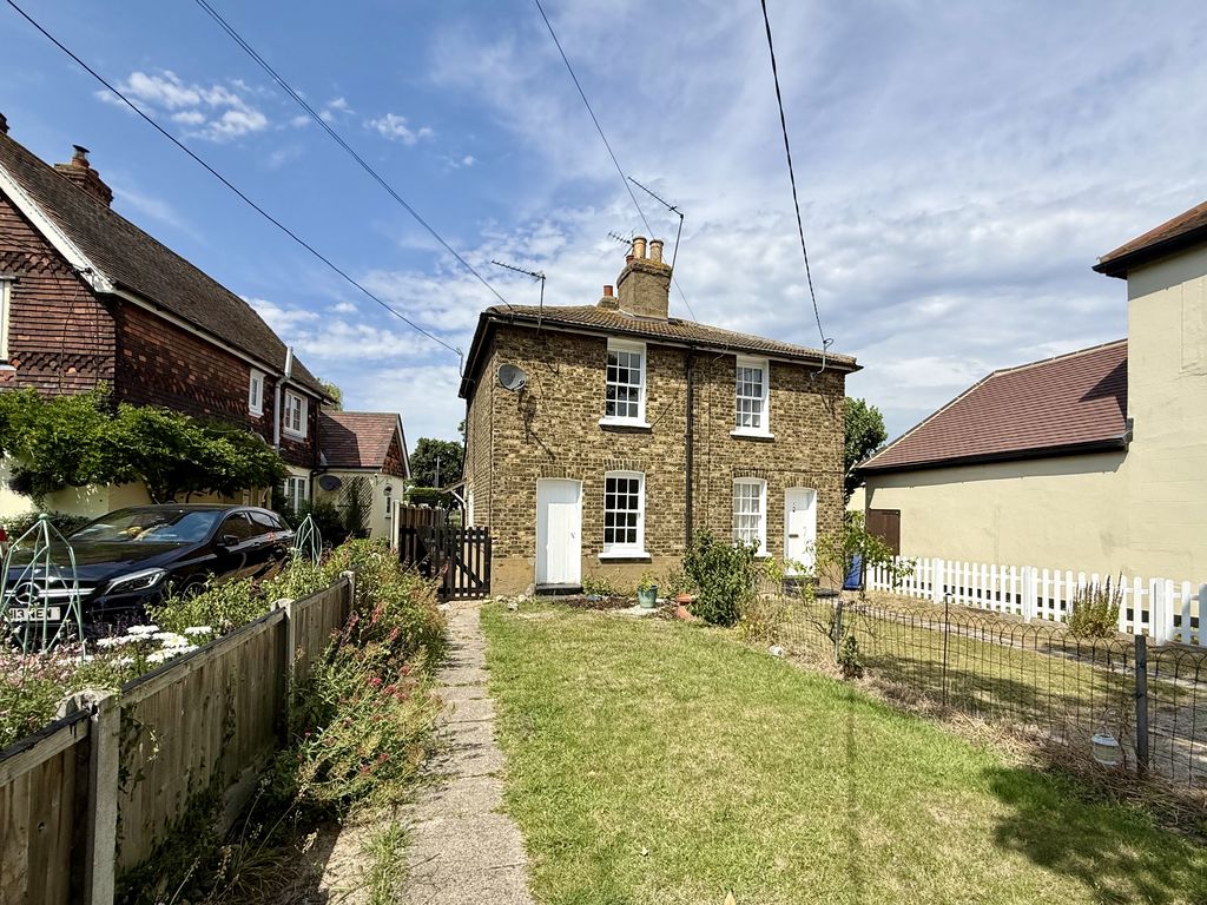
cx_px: 604
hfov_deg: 102.1
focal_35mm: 14
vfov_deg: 85.7
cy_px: 452
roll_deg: -0.9
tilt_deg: +1.3
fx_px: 488
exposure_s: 1/2717
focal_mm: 2.22
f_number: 2.2
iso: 50
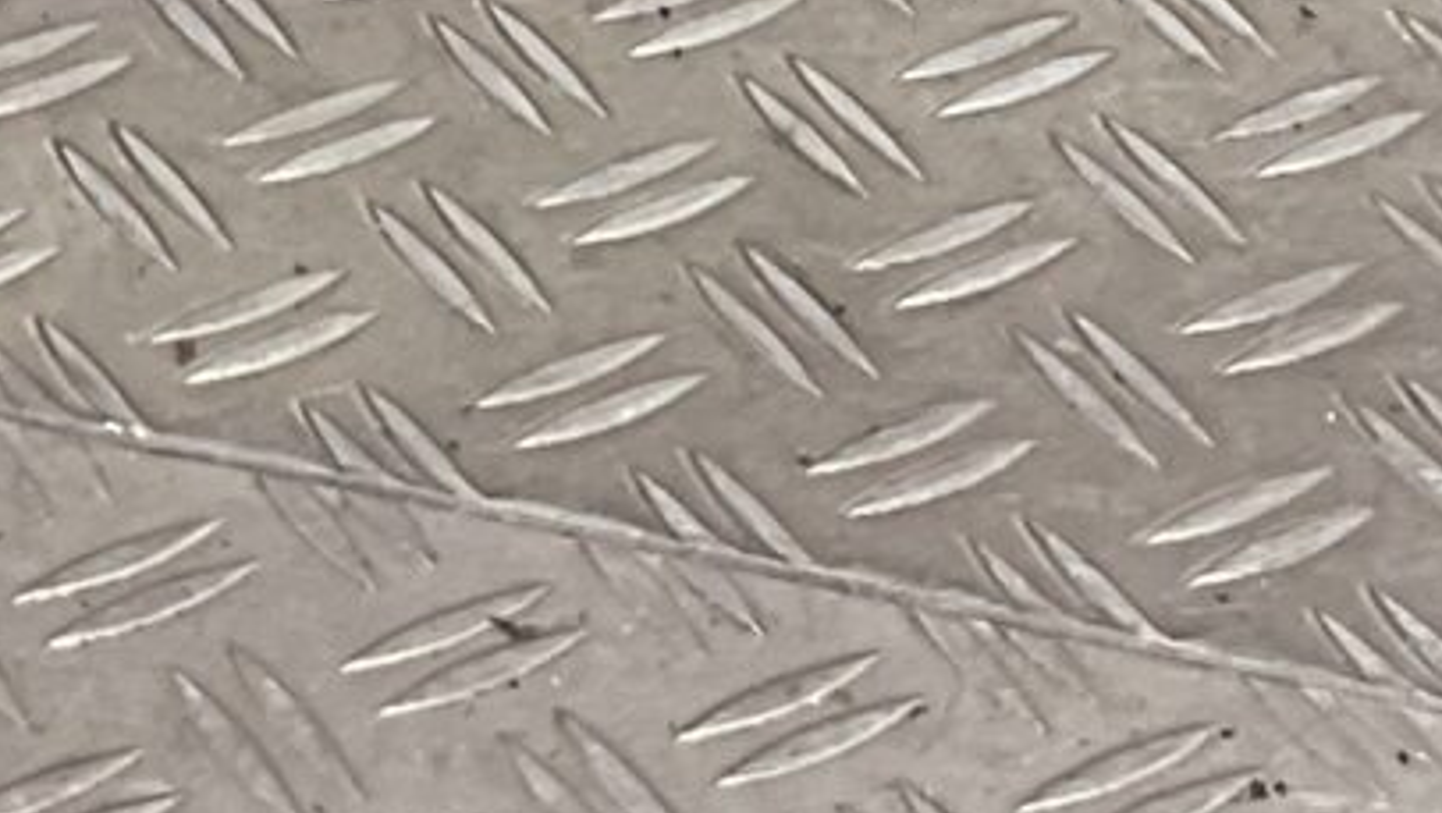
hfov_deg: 10.7
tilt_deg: -26.6
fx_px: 7614
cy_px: -1495
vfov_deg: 5.8
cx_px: 39
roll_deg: -3.1
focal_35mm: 199
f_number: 1.8
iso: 20
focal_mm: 3
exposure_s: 1/100
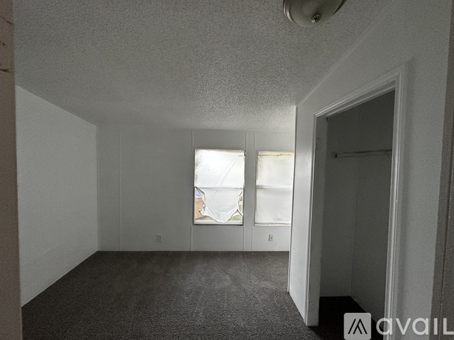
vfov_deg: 85.7
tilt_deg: -1.7
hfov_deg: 102.1
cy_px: 170
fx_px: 184
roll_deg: -1.2
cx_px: 227
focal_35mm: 14
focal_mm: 2.22
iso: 320
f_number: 2.2
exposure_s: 1/120
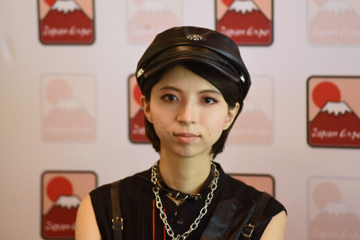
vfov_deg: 6.9
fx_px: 2001
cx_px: 180
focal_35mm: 200
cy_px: 120
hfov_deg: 10.3
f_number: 4.5
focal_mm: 200
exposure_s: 1/250
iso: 3200
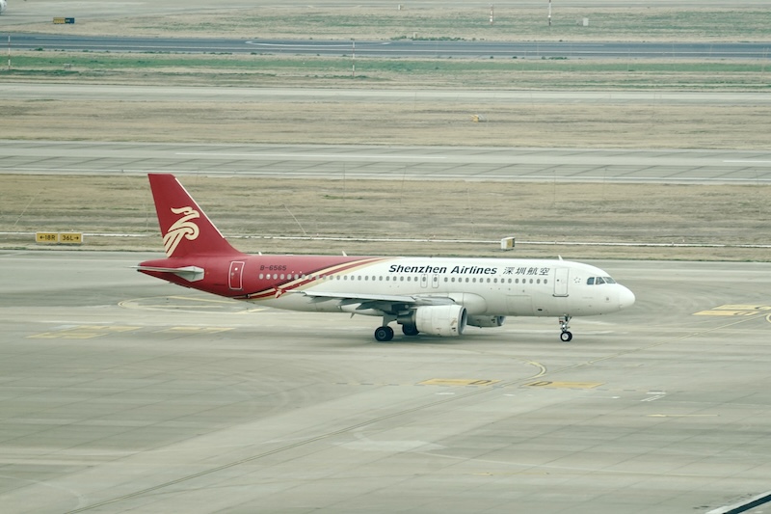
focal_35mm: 300
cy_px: 257
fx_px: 6423
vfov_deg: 4.6
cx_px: 386
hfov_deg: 6.9
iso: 500
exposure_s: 1/400
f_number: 5.6
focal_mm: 300
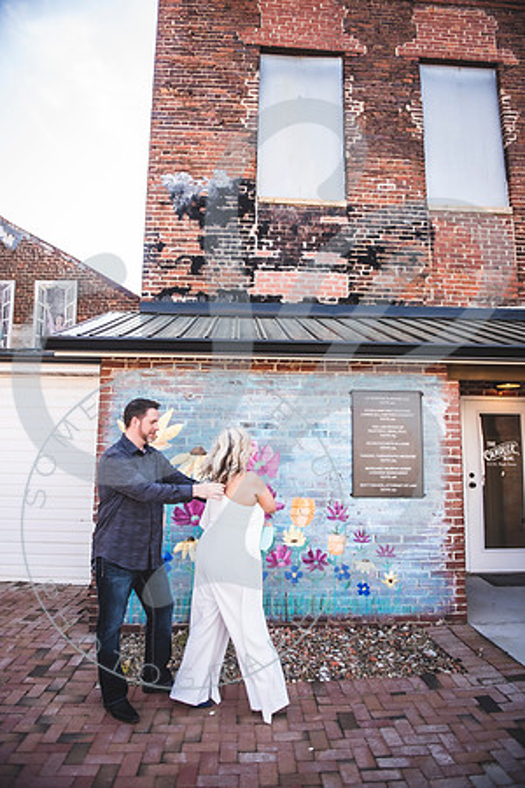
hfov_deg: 53.1
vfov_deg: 73.7
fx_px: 525
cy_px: 394
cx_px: 262
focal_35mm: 24
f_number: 2.8
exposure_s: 1/400
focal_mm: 24
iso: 100
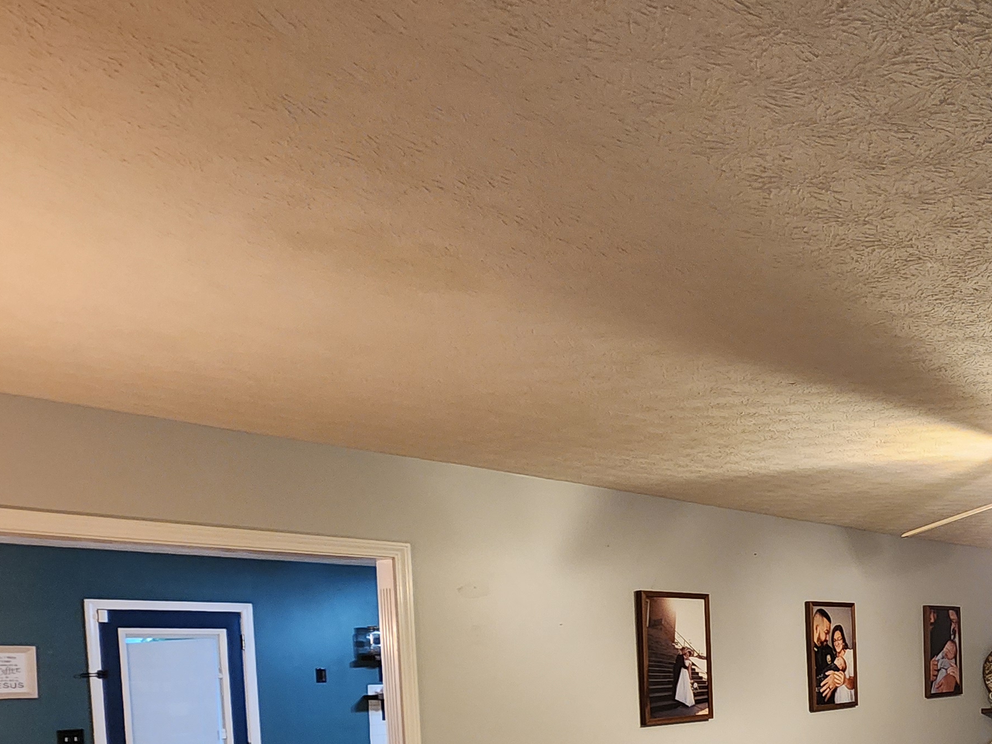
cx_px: 897
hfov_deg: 53.7
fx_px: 831
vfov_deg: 42.8
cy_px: 712
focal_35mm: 29
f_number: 2.2
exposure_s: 1/30
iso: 400
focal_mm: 2.2
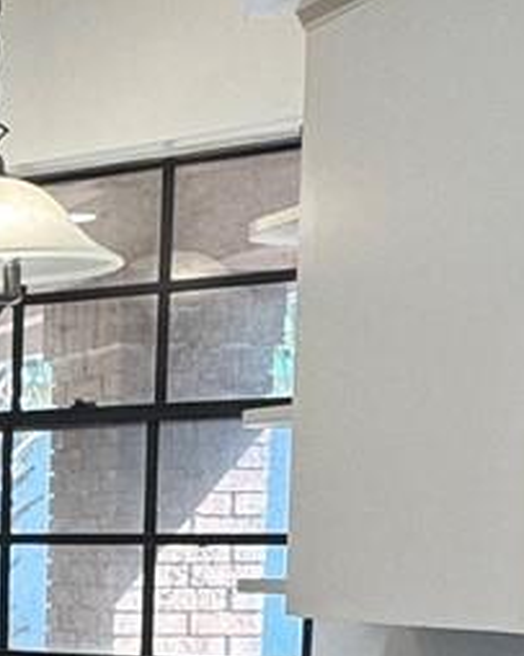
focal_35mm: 86
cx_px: -648
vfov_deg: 21.5
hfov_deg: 13.9
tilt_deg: -4.6
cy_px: 656
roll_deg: -0.3
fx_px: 1668
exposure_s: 1/120
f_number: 2.2
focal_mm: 2.22
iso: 125
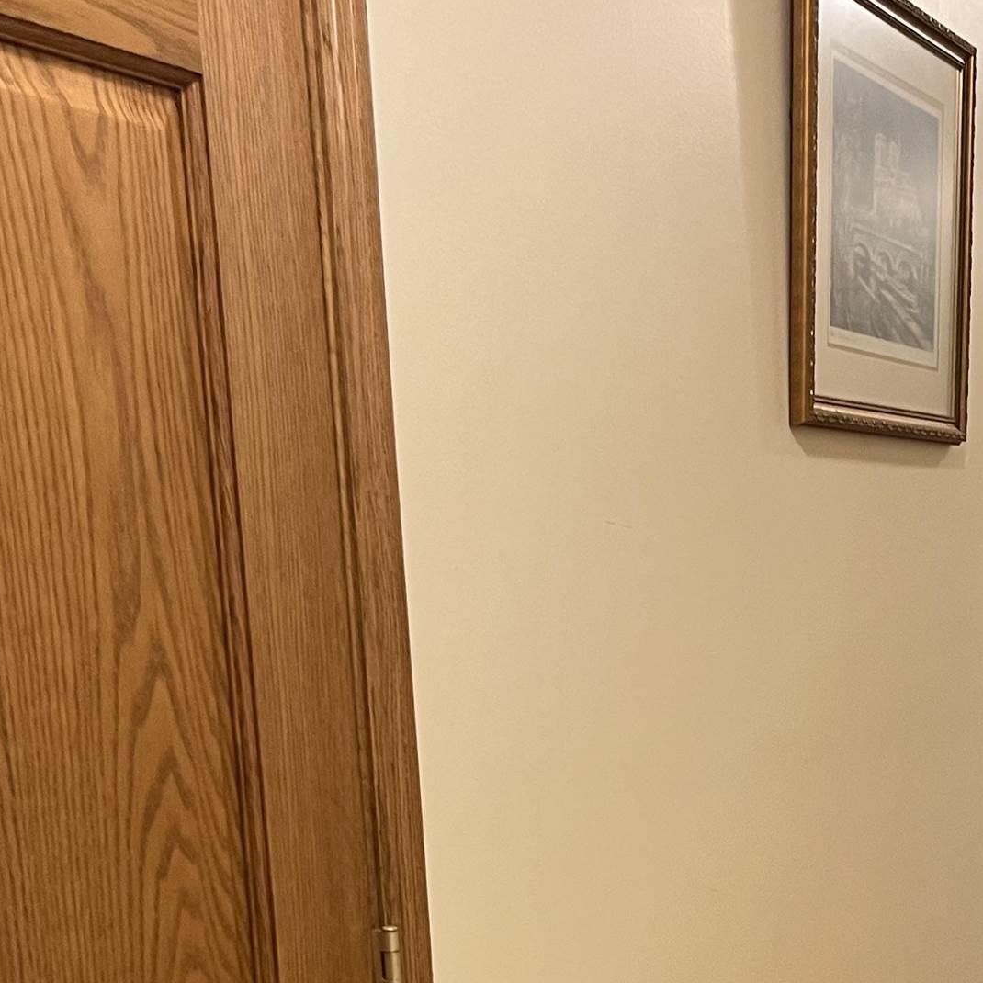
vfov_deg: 25.0
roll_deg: +1.9
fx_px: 2120
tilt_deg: -10.2
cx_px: 853
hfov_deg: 25.4
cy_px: 954
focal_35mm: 66
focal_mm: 5.1
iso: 160
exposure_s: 1/60
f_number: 1.6
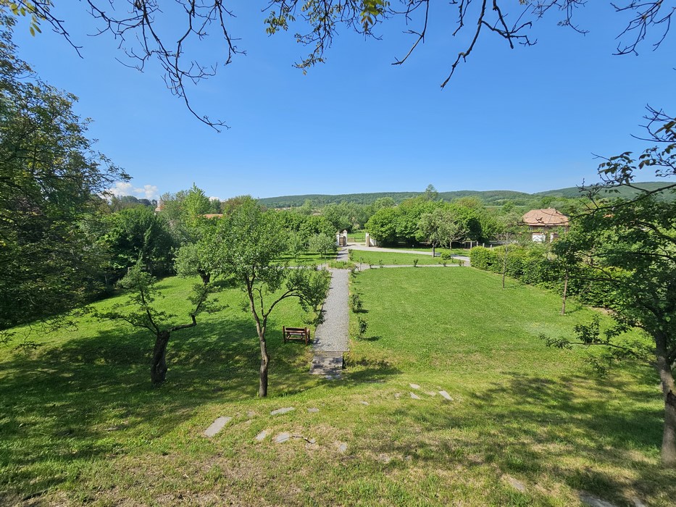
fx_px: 254
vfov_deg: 89.9
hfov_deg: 106.2
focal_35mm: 13
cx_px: 338
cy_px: 254
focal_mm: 2.2
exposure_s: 1/2271
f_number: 2.2
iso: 50
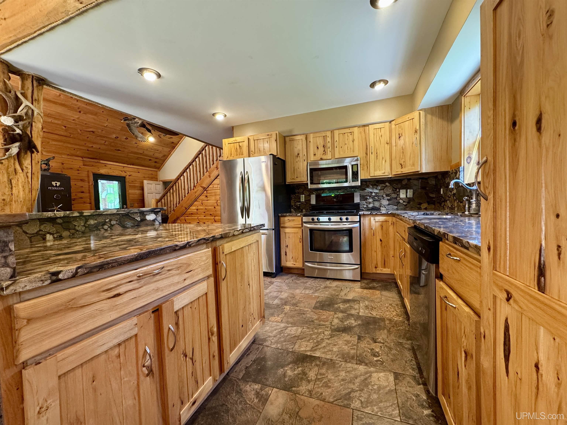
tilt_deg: -3.3
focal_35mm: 14
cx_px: 284
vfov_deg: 85.7
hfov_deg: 102.1
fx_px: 229
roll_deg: +1.6
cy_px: 212
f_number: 2.2
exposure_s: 1/60
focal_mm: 2.22
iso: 250
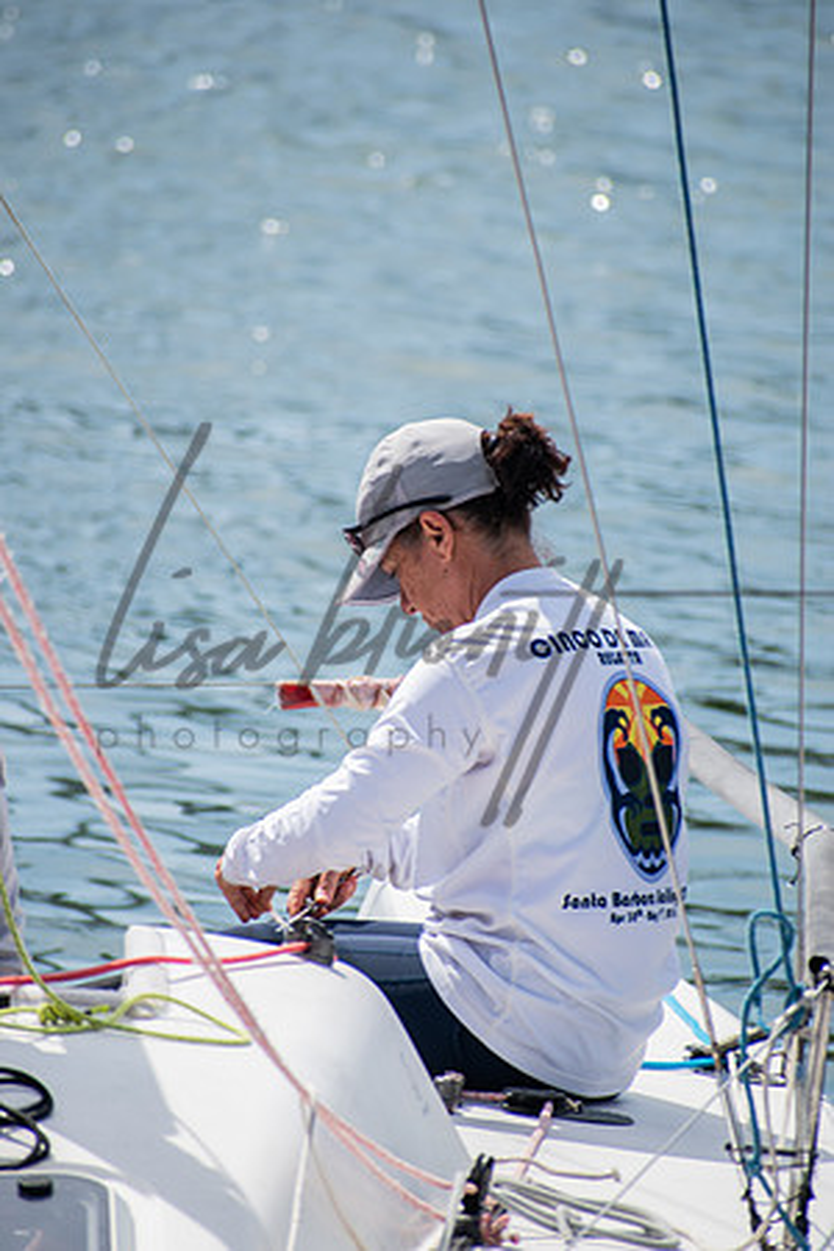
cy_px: 626
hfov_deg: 3.1
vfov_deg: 4.6
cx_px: 417
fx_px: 15636
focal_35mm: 450
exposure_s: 1/250
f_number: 8
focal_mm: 300
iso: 100
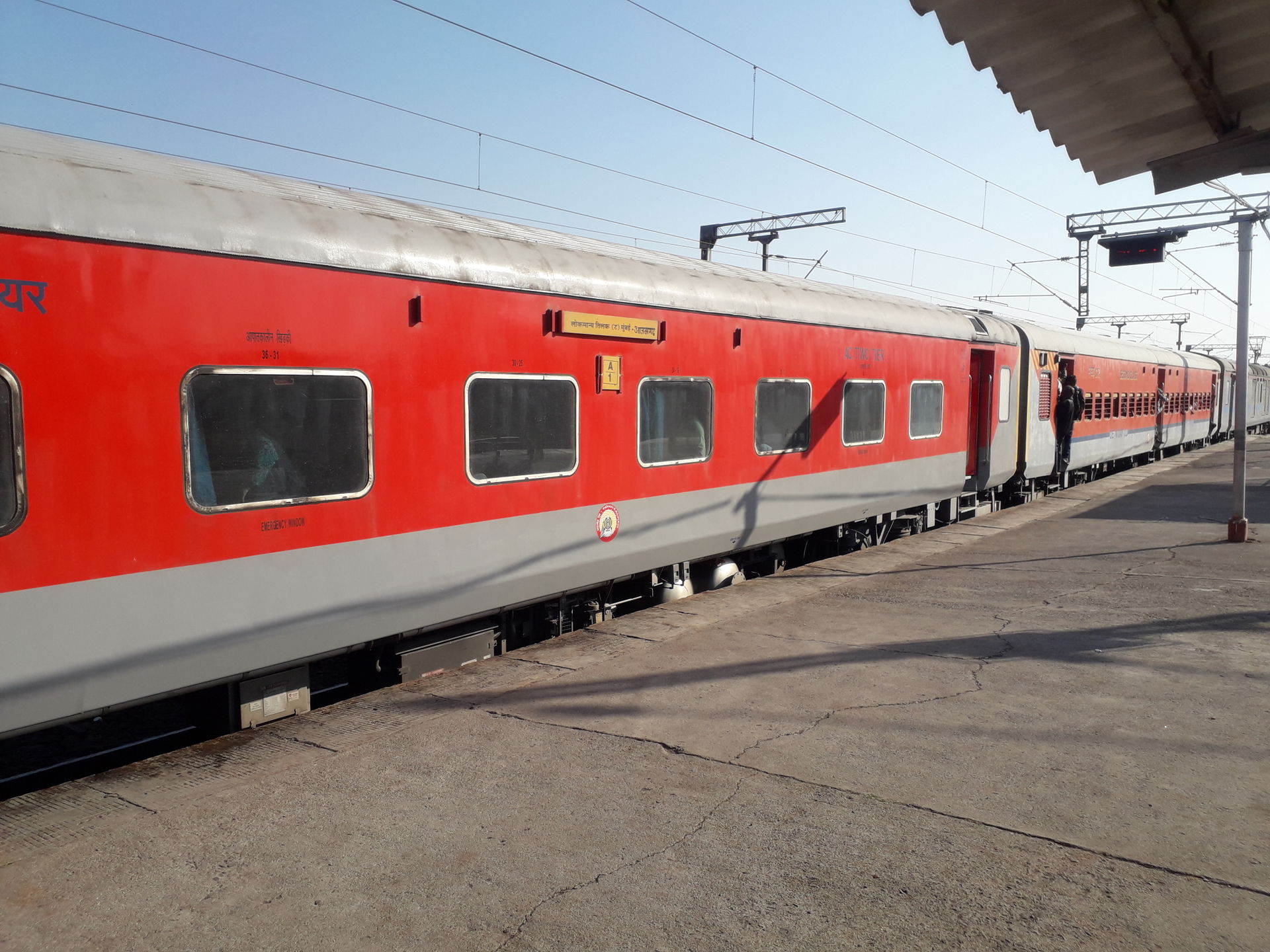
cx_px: 635
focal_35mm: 27
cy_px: 476
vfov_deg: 51.4
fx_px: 991
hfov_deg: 65.3
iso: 40
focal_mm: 3.6
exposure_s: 1/1623
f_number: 1.9
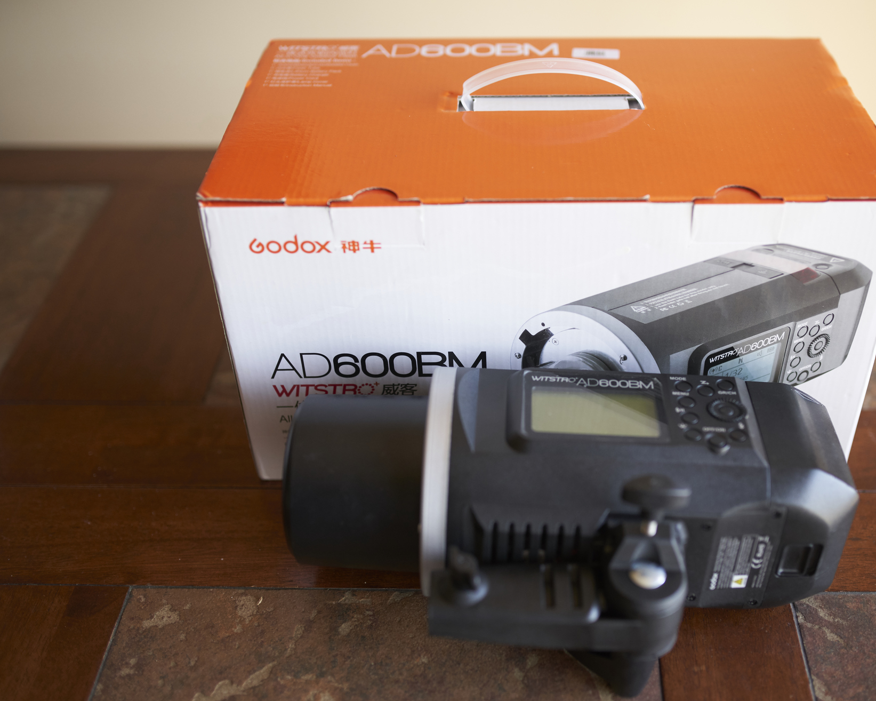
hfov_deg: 45.6
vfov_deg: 37.3
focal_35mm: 40
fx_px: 1037
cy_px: 353
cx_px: 519
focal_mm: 35
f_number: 1.8
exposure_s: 1/320
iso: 800
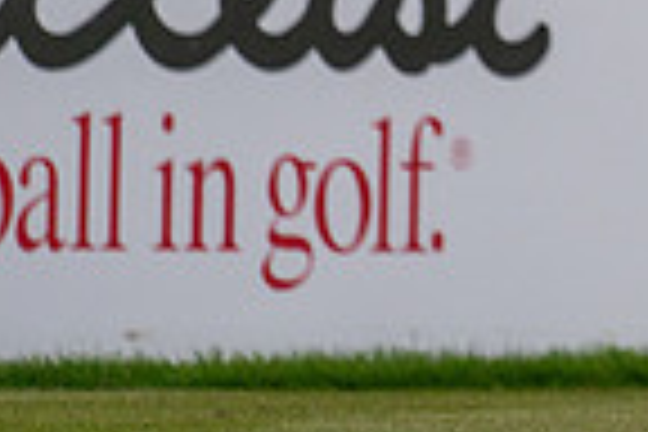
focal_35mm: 1206
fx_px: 21706
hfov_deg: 1.7
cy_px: -398
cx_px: 1184
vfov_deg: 1.1
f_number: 4.5
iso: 400
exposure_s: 1/1600
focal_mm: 300
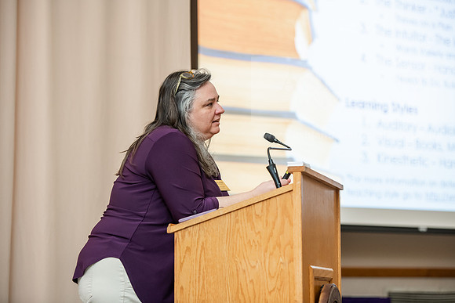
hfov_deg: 18.6
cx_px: 228
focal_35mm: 110
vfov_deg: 12.5
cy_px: 152
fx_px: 1391
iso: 1250
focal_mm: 110
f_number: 3.2
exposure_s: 1/200
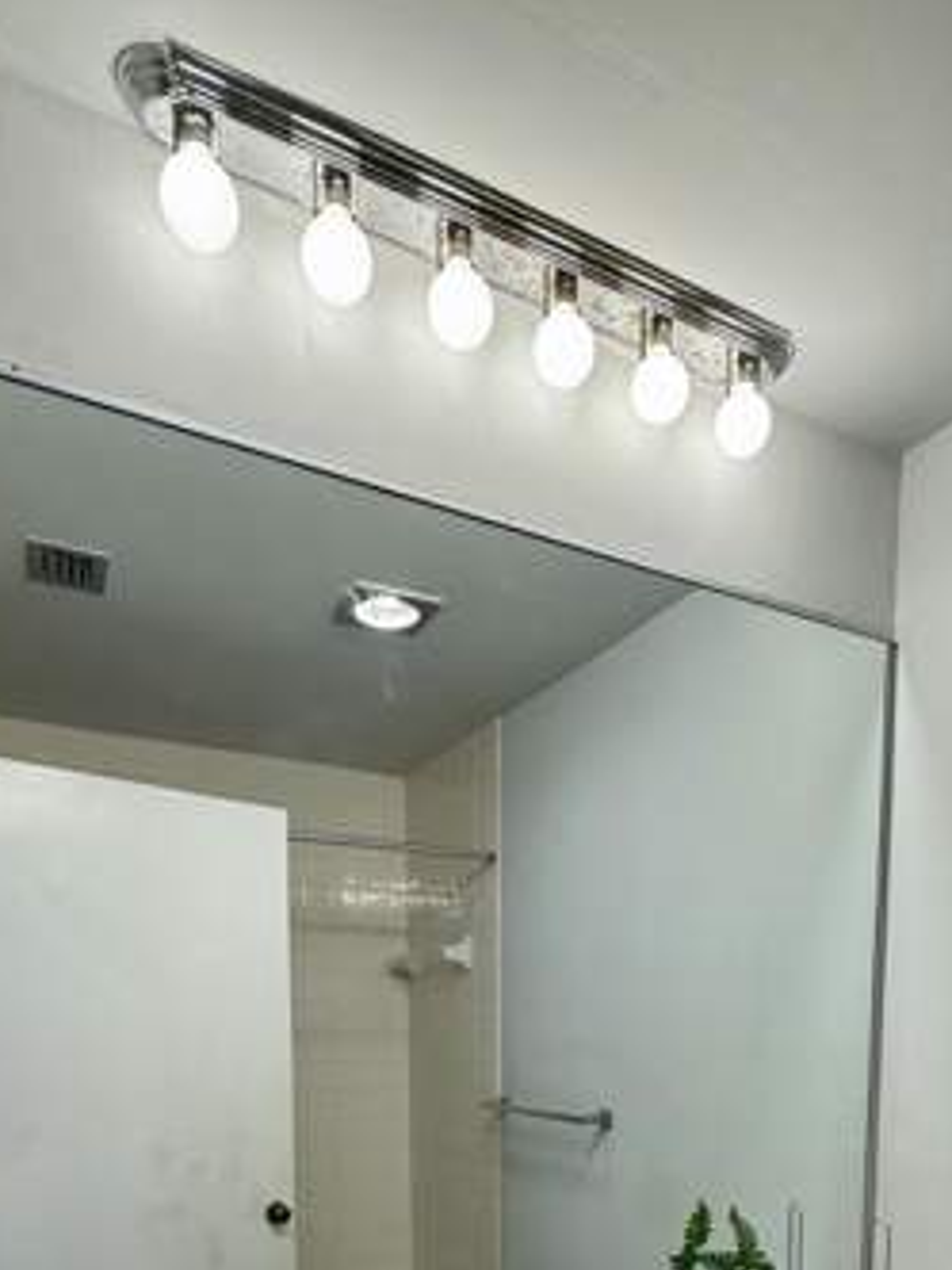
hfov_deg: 51.1
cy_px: 1151
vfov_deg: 56.1
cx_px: 562
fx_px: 990
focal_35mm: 27
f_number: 2.2
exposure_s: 1/120
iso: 100
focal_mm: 2.22
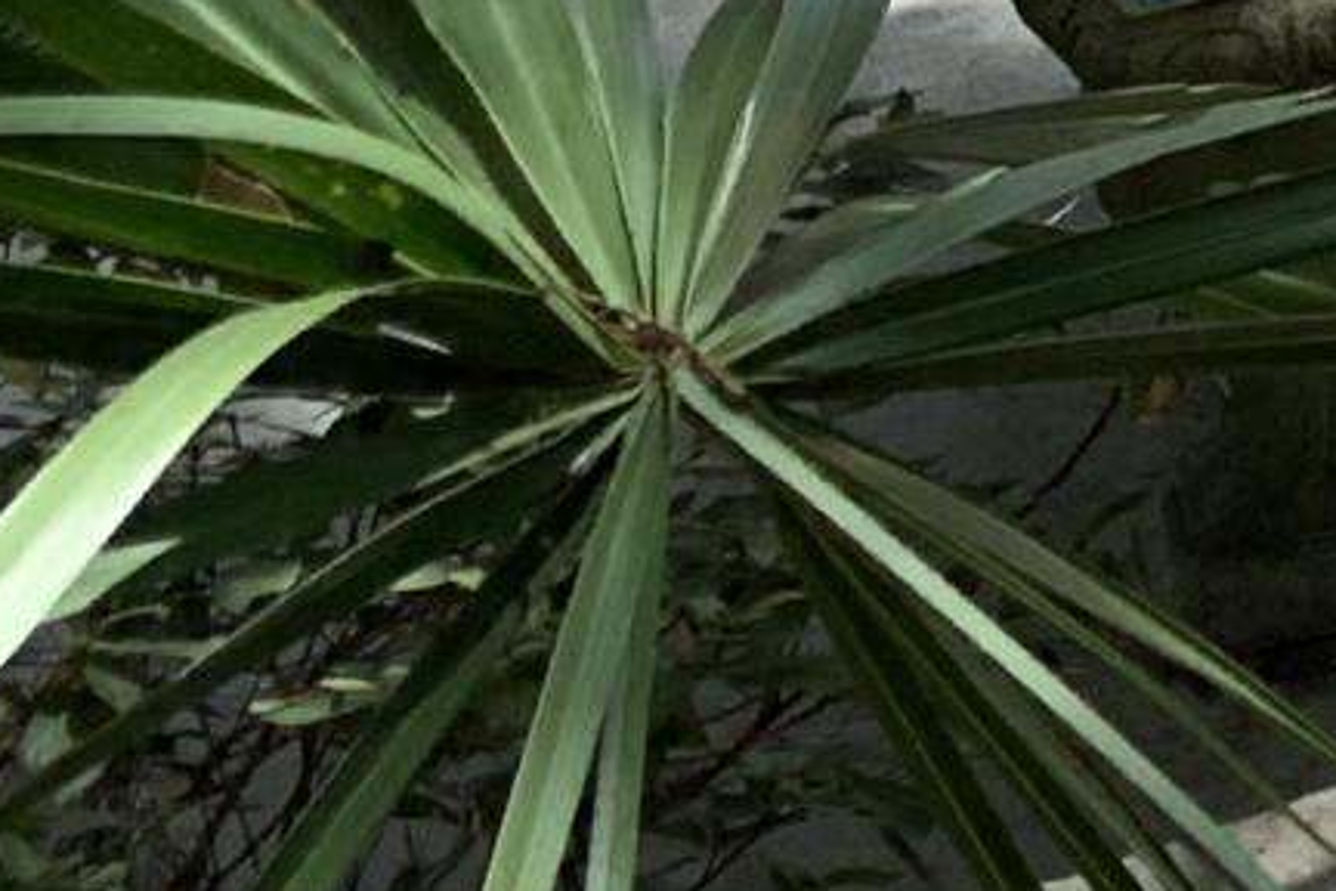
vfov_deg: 6.5
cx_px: 4404
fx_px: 6976
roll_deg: +0.7
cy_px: -2026
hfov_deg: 8.5
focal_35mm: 188
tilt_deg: -5.6
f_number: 1.8
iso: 25
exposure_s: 1/543
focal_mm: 4.25
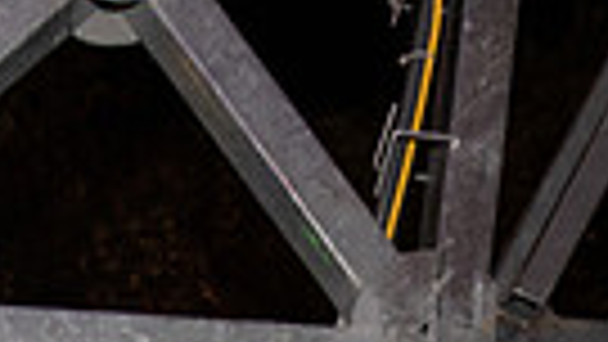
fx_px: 1016
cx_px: -14
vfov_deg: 13.3
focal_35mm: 63
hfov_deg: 30.7
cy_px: 857
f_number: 3.5
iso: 2000
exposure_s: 1/60
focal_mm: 14
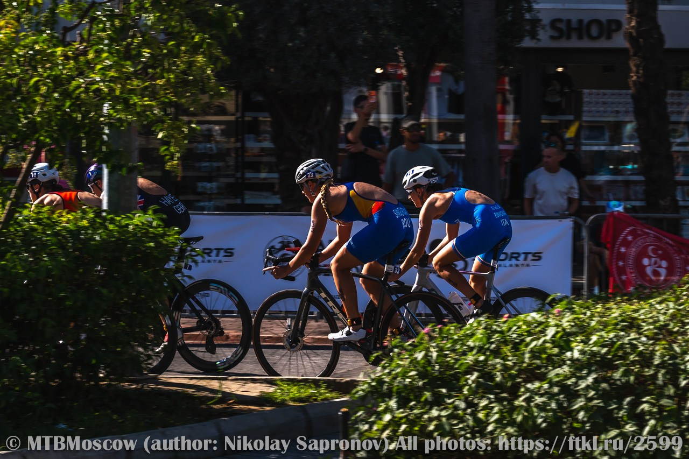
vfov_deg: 9.9
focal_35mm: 139
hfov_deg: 14.8
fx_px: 2660
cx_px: 344
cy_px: 230
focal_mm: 93
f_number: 7.1
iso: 50
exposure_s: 1/400
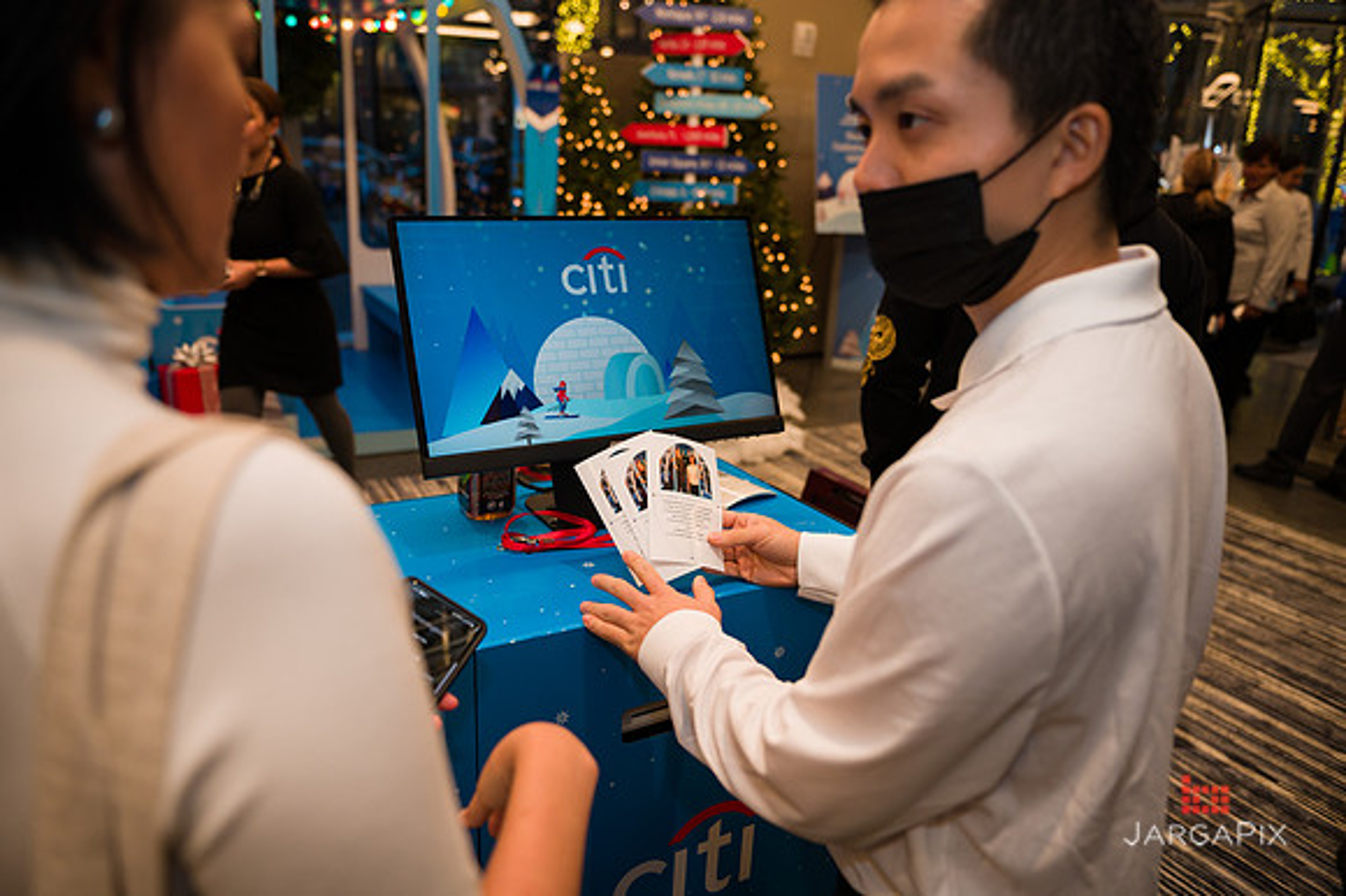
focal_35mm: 27
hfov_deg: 67.4
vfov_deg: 47.9
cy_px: 448
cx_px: 673
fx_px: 1009
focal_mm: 27
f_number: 3.2
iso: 400
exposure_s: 1/200
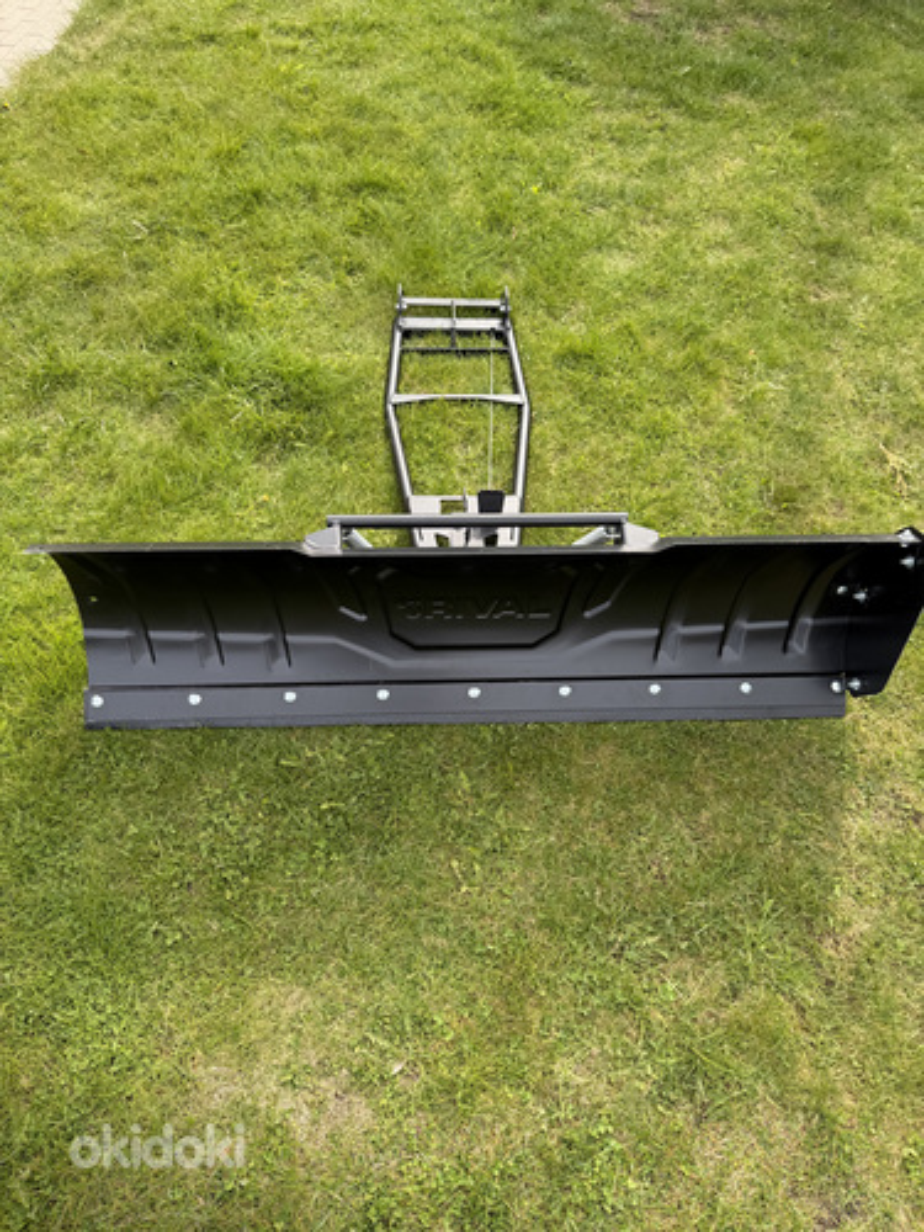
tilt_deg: -55.2
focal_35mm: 24
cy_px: 616
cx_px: 462
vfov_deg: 71.6
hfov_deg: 56.8
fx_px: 854
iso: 80
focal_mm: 6.76
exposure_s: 1/665
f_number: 1.78
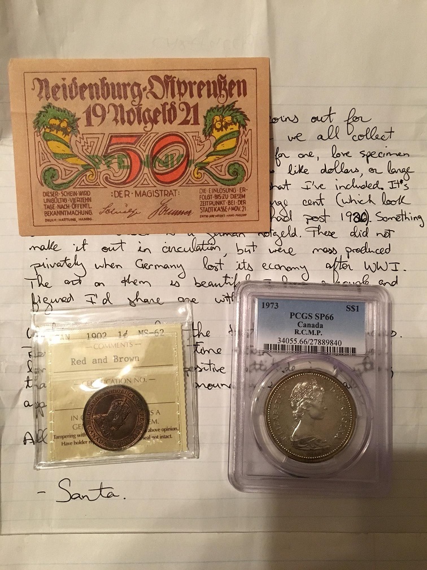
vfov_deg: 61.7
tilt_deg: -82.8
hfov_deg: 48.2
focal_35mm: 29
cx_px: 214
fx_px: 477
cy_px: 285
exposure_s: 1/24
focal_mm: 4.15
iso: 200
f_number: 2.2
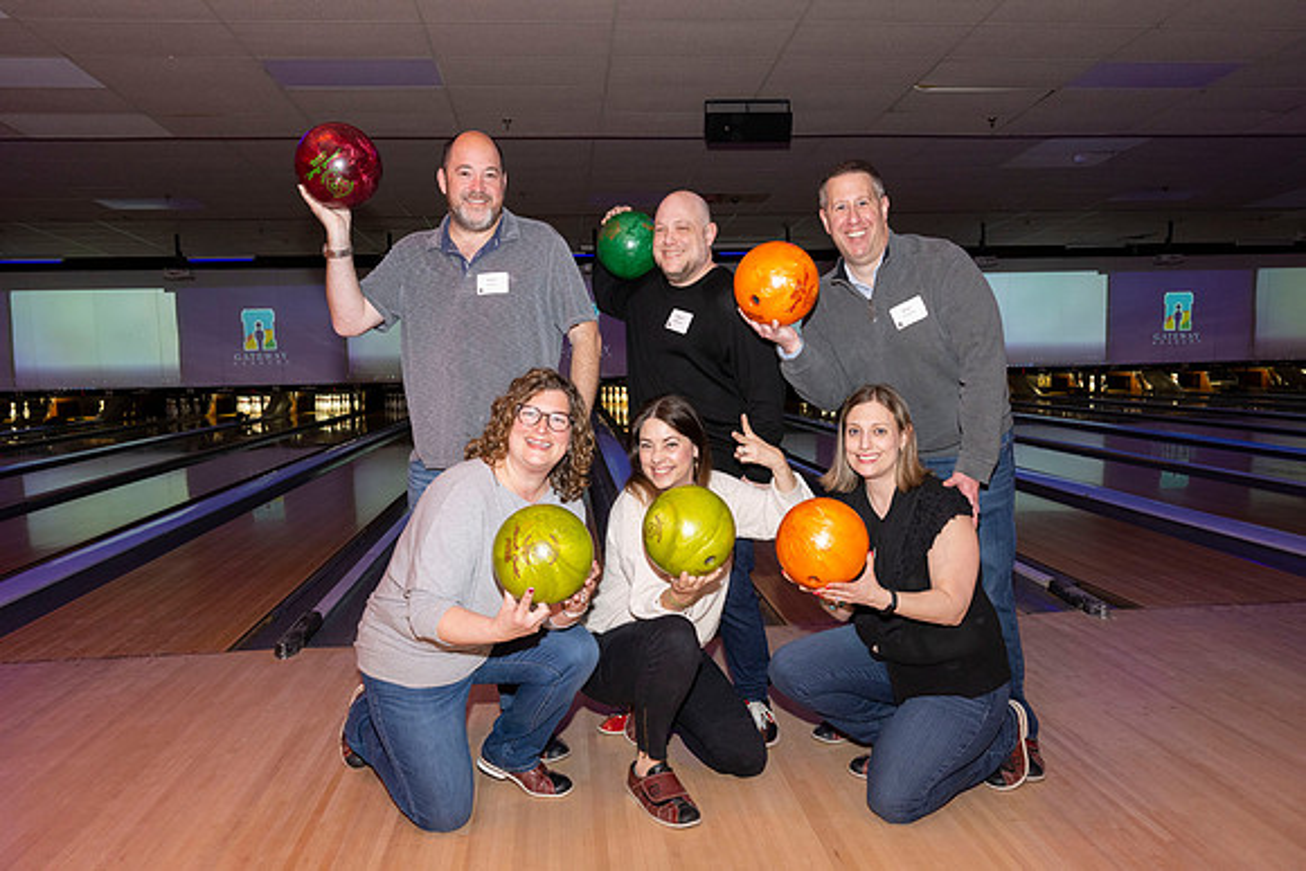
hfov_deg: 69.4
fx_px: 943
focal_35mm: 26
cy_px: 436
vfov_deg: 49.6
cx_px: 653
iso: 1600
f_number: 5.6
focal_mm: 26
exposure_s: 1/60
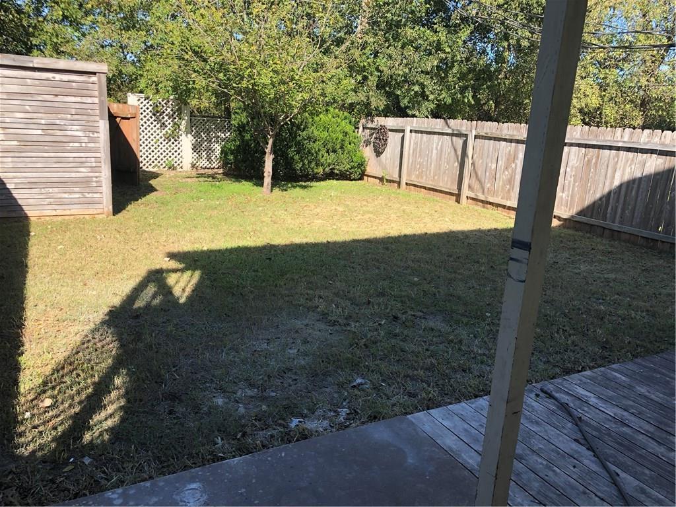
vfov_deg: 49.7
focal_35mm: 28
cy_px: 254
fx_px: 547
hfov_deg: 63.4
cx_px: 338
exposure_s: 1/648
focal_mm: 3.99
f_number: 1.8
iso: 20
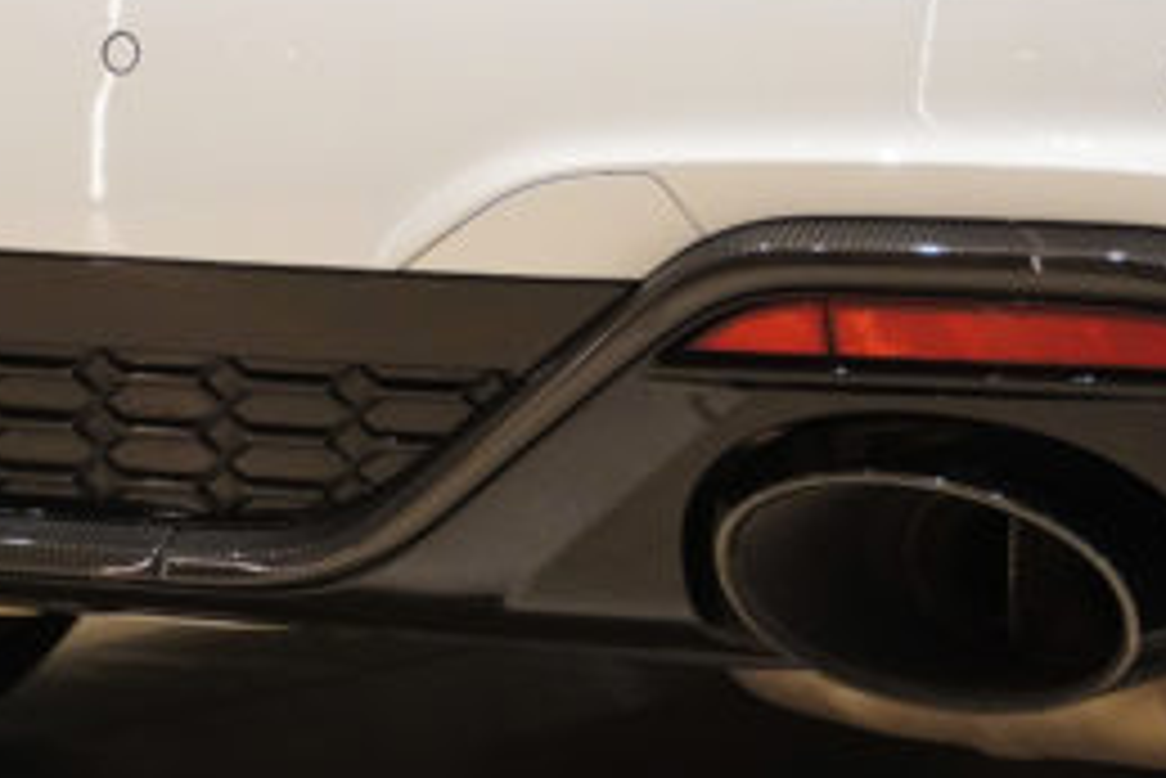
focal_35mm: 300
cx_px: 153
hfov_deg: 6.9
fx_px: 9722
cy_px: 358
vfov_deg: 4.6
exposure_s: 1/160
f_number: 5.6
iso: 2500
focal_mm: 70
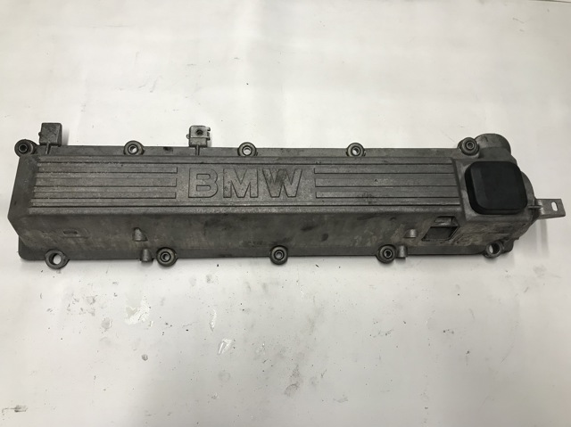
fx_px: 462
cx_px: 286
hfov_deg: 63.5
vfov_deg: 49.7
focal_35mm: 28
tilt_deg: -70.6
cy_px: 214
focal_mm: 3.99
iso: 25
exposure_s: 1/33
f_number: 1.8
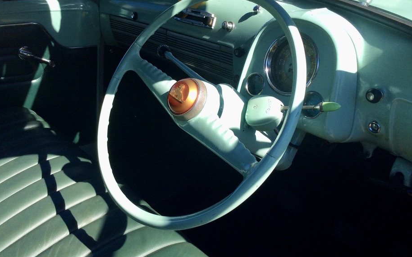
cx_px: 191
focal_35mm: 38
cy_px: 90
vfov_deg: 33.3
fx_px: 427
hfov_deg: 51.5
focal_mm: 3.3
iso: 32
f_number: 2.4
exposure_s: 1/657
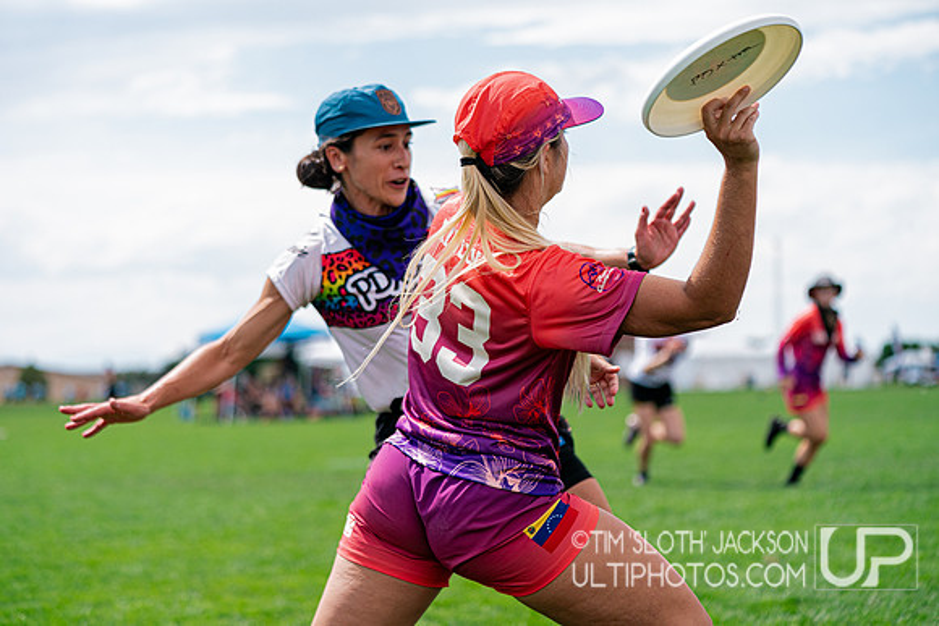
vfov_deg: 18.4
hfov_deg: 27.3
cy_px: 313
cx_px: 470
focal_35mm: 74
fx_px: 1931
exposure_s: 1/4000
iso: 400
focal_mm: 74
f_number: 2.8
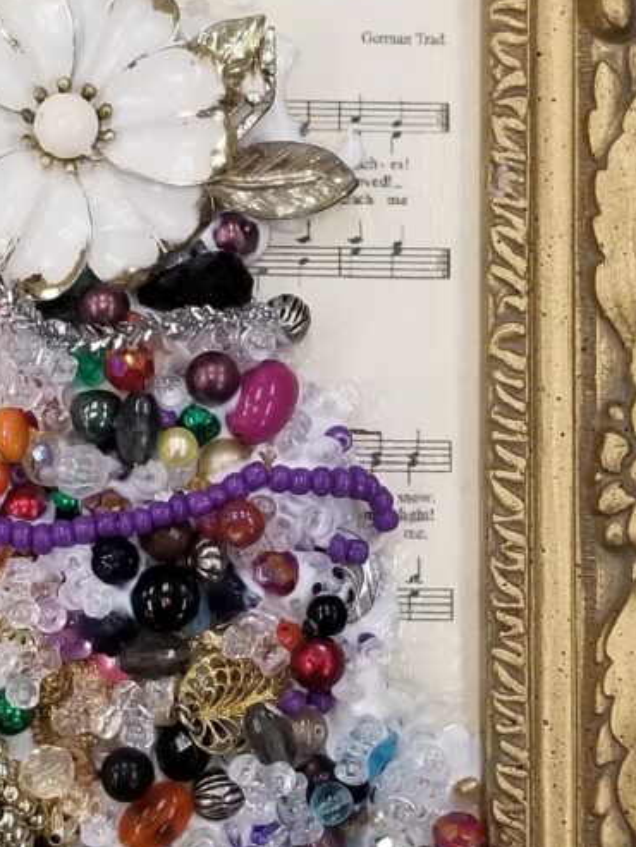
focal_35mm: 54
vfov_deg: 35.5
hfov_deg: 26.7
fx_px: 1322
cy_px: 459
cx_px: 155
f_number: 1.7
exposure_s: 1/60
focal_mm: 4.25
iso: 100
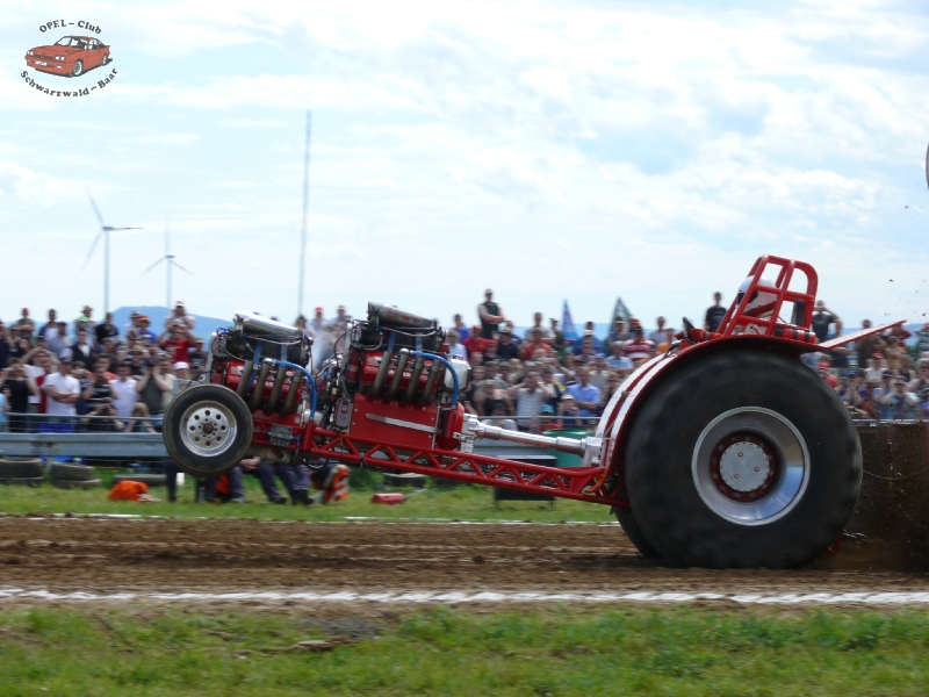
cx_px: 464
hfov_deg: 17.0
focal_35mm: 116
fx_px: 3113
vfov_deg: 12.8
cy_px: 348
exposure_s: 1/320
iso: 100
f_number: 5.6
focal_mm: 24.4
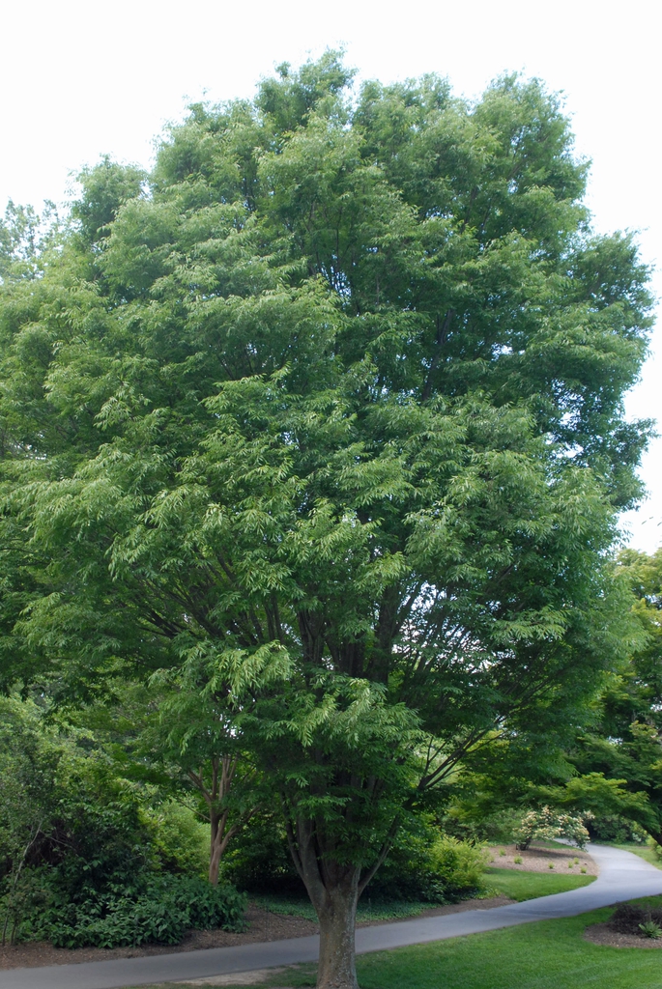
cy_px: 494
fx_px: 1156
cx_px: 331
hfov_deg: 32.0
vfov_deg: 46.4
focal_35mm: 42
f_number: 5.6
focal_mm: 28
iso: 400
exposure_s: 1/125
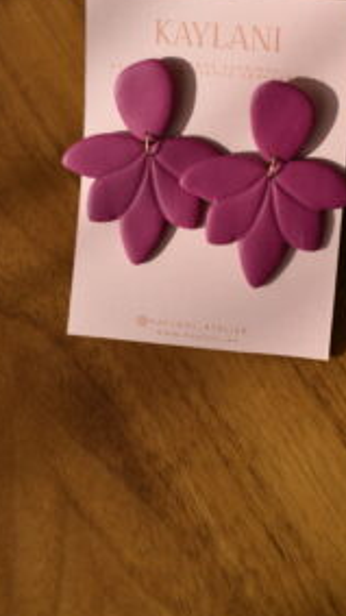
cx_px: 209
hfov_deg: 22.2
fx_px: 882
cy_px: 184
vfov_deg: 37.9
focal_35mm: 54
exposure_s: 1/400
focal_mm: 24
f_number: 8
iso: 200
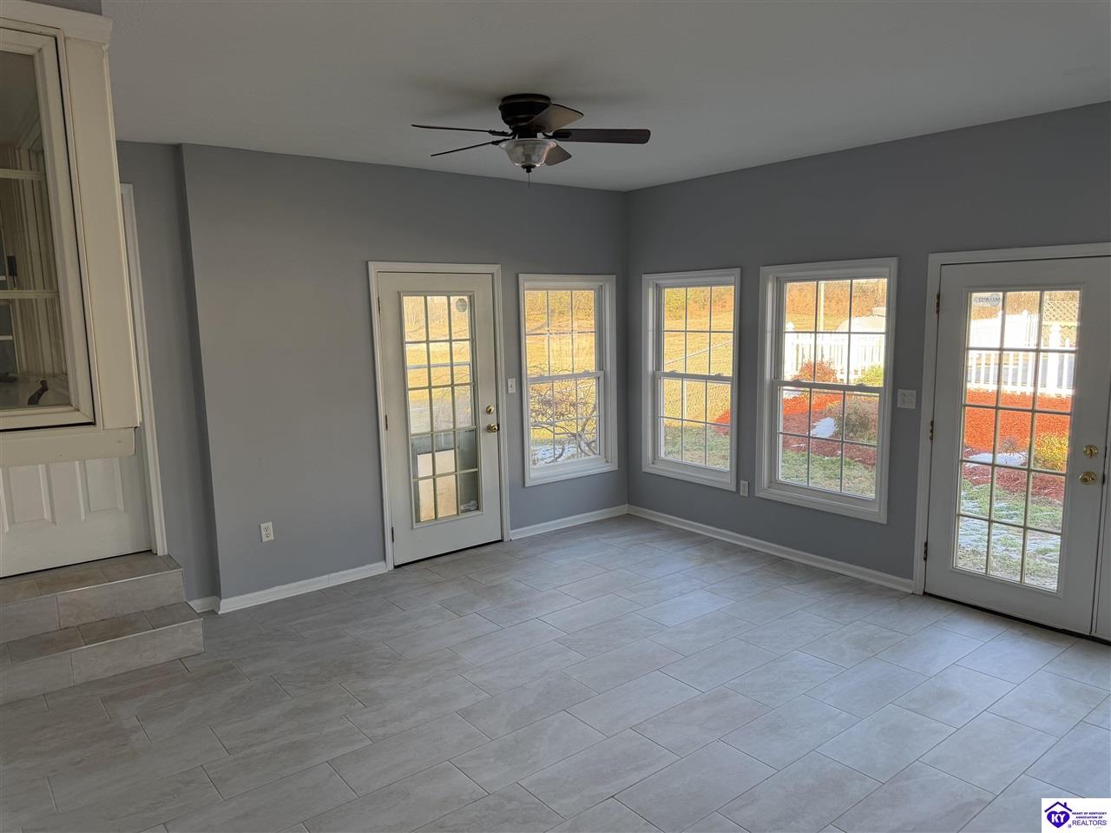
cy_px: 416
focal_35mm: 24
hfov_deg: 71.6
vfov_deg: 56.8
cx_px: 556
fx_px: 770
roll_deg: +1.7
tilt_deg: -7.9
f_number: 1.78
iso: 80
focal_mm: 6.76
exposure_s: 1/198
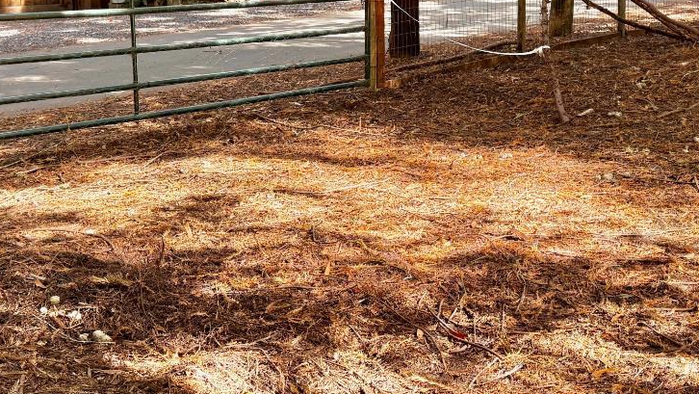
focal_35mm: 54
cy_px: 67
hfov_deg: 38.5
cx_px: 373
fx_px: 1001
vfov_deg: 21.9
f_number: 1.78
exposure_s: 1/170
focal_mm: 6.76
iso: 125
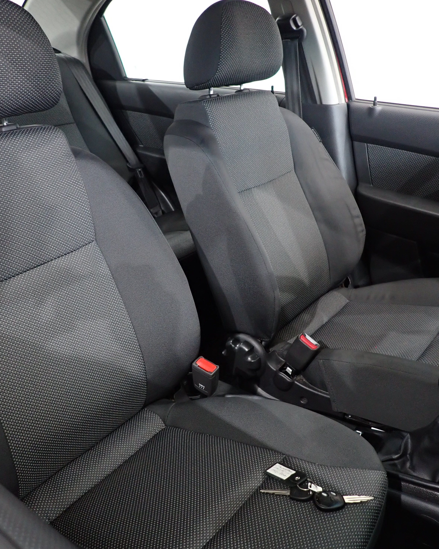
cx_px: 204
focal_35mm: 33
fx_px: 536
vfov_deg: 54.2
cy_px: 274
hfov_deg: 44.5
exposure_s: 1/30
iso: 320
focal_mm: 4.5
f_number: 2
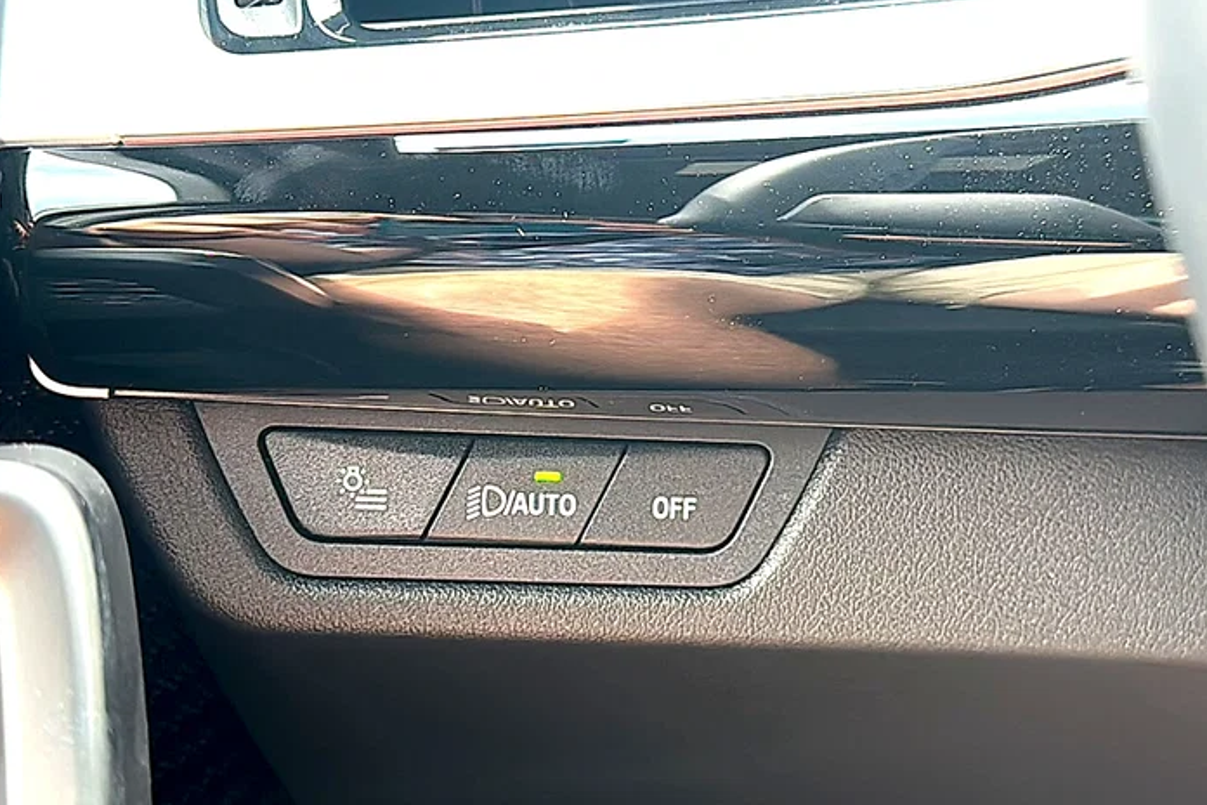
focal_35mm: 46
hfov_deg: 42.7
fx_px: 1542
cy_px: 400
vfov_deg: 29.2
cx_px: 602
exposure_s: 1/226
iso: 125
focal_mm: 6.86
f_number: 1.78
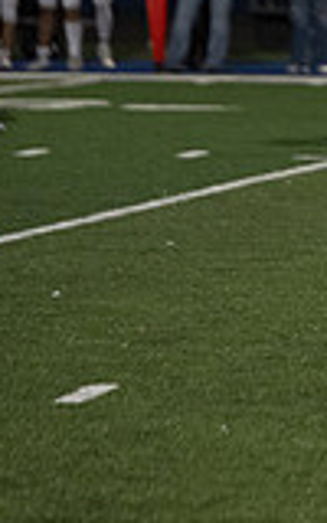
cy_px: -18
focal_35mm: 443
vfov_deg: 4.7
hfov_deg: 2.9
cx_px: 847
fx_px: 6317
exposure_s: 1/1250
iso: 4000
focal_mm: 120
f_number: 2.8
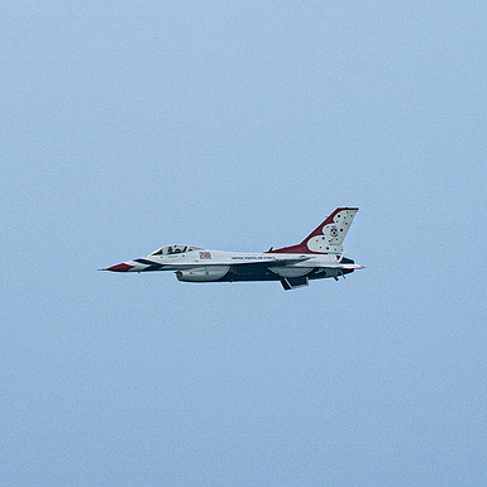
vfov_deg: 1.4
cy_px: 136
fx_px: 19928
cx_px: 181
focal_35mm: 1252
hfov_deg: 1.4
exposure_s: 1/1600
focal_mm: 400
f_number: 10
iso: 800
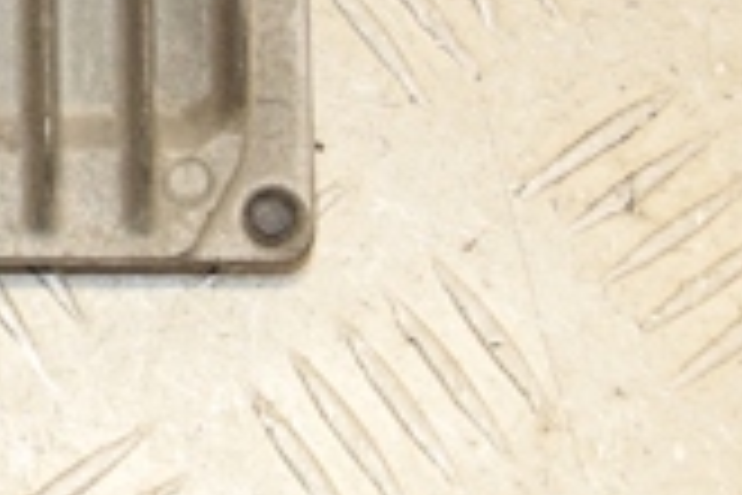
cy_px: -418
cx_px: -301
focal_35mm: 186
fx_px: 3833
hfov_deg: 10.7
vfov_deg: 7.2
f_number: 6.3
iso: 800
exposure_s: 1/200
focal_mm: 32
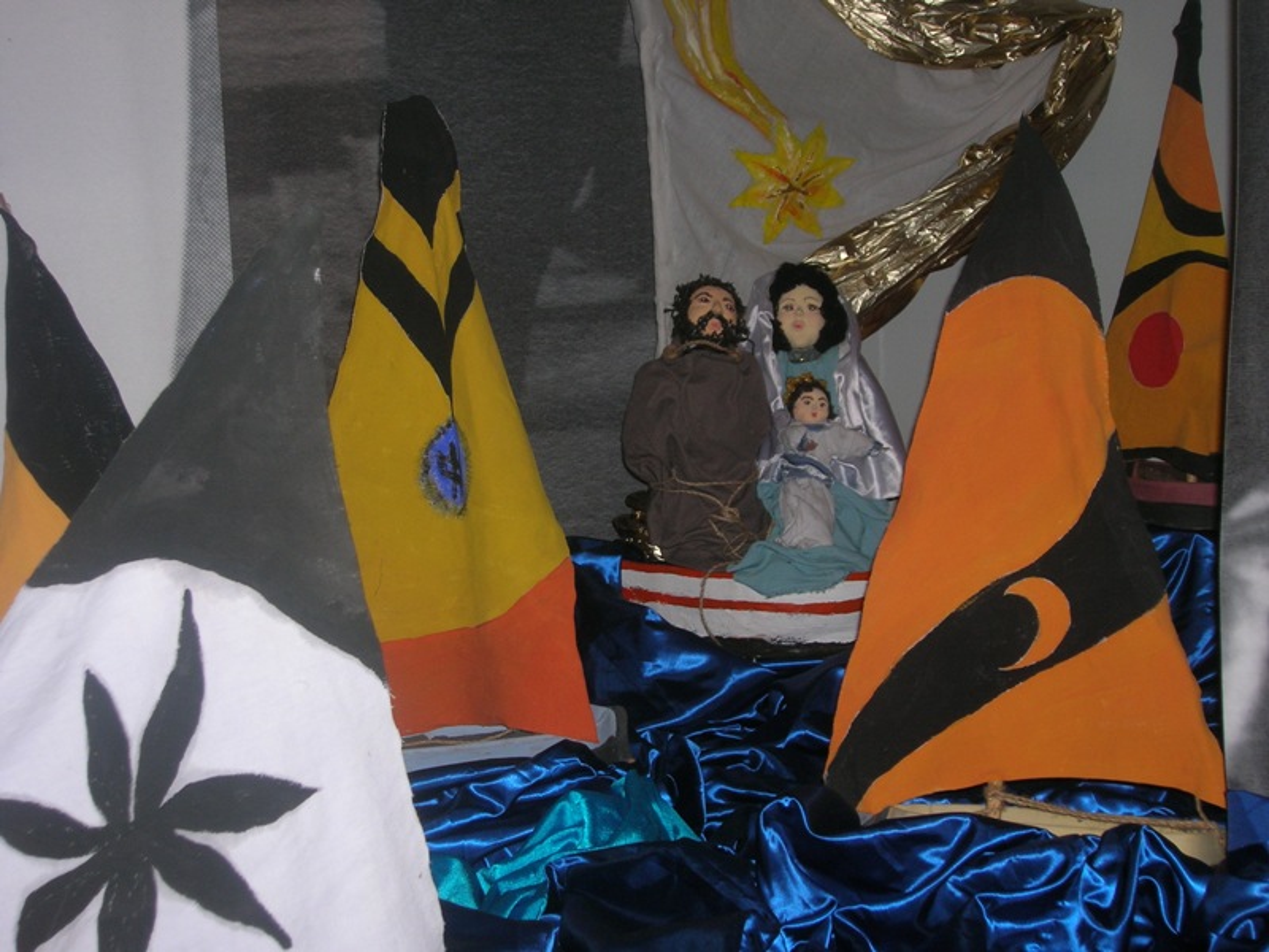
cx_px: 634
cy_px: 476
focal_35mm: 54
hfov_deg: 35.5
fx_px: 1980
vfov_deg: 27.0
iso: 55
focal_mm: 9
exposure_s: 1/60.1
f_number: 3.4
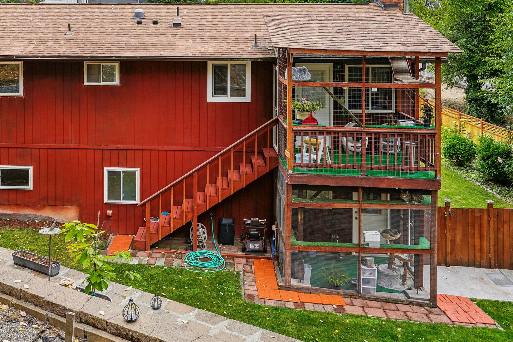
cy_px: 102
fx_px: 570
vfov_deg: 33.0
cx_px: 181
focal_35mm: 40
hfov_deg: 47.8
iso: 250
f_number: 8
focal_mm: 28
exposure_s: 1/125
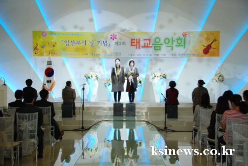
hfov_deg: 30.5
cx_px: 124
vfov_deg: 20.7
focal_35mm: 66
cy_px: 83
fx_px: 455
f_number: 4.5
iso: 800
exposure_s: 1/40
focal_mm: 44
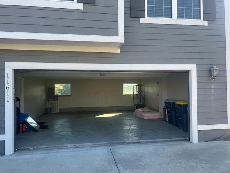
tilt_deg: +0.5
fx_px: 173
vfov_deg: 53.1
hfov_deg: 67.3
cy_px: 86
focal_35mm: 26
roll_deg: +0.7
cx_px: 115
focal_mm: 5.7
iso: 50
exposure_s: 1/588
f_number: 1.5
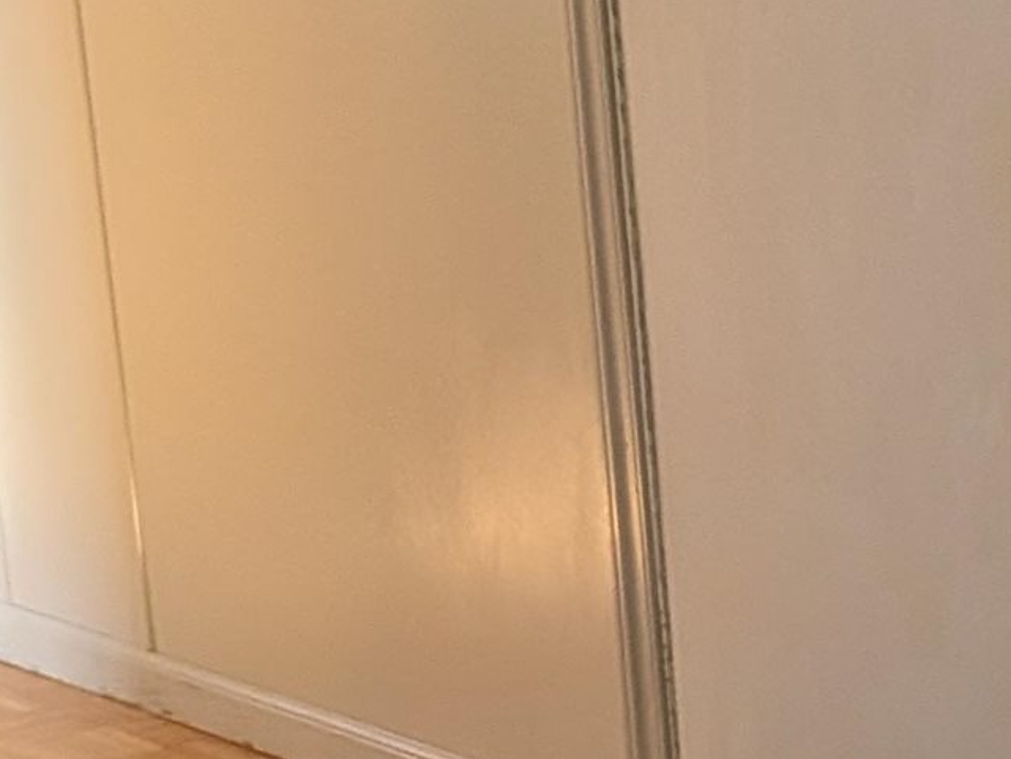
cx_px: 1825
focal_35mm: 115
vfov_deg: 12.9
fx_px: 3359
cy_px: 369
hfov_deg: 14.9
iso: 68
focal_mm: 4.53
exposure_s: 1/80.2
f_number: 1.7
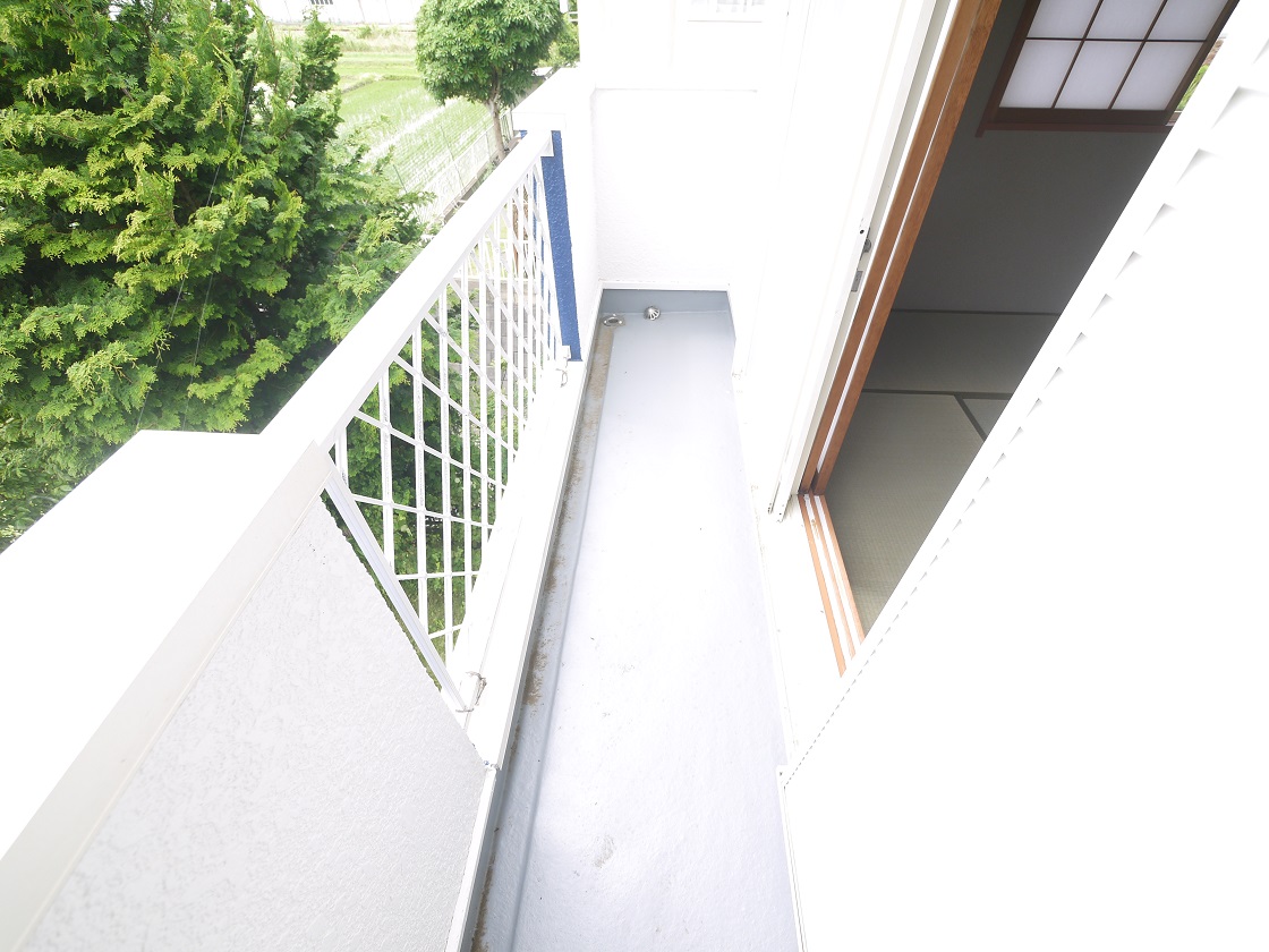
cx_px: 634
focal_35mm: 14
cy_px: 476
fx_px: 513
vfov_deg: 85.7
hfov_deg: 102.1
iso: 160
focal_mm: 7
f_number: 4.5
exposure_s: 1/160
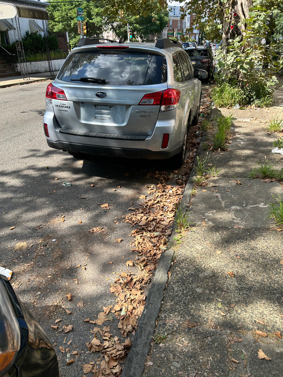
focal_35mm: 26
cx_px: 142
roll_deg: +1.8
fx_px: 283
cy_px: 188
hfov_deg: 53.1
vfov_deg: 67.3
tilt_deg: -28.4
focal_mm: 5.7
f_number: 1.5
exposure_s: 1/1038
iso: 50
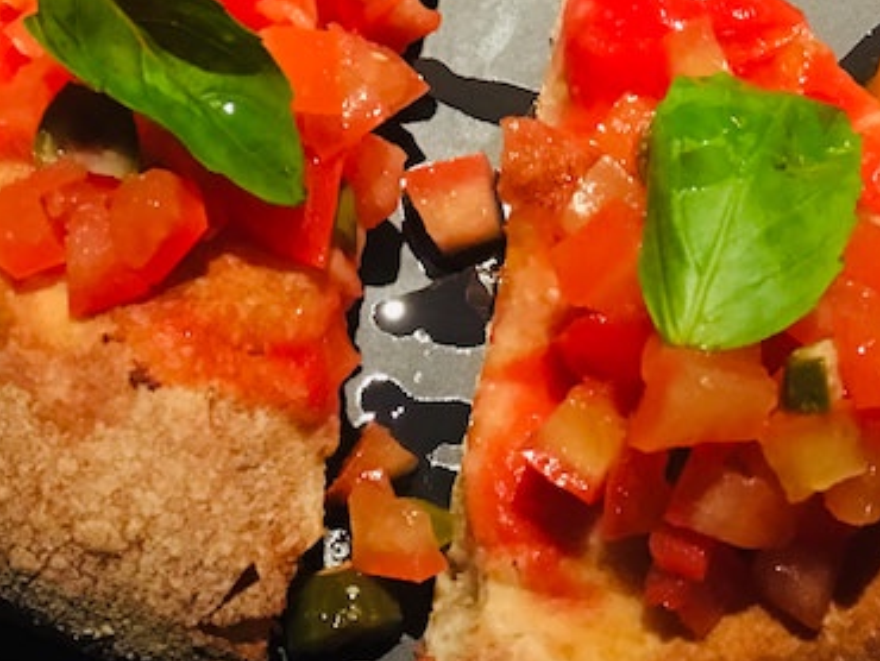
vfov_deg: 14.9
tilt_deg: -63.0
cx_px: 438
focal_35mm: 94
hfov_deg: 20.9
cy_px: -243
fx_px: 2391
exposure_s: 1/25
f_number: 2.2
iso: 200
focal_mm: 4.15
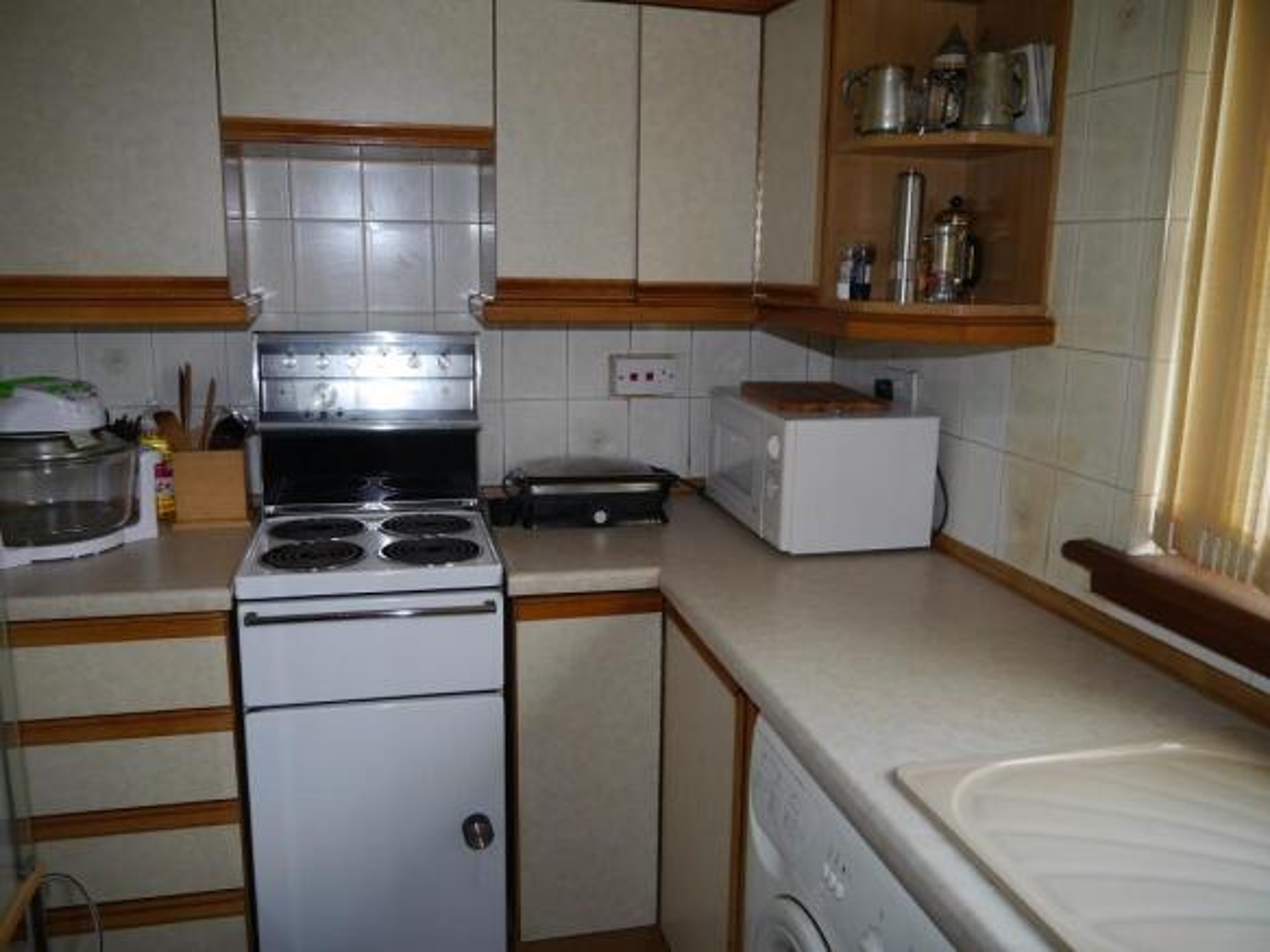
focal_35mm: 28
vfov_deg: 49.7
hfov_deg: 63.5
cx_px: 635
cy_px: 476
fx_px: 1027
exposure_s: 1/60
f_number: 3.5
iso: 160
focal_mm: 14
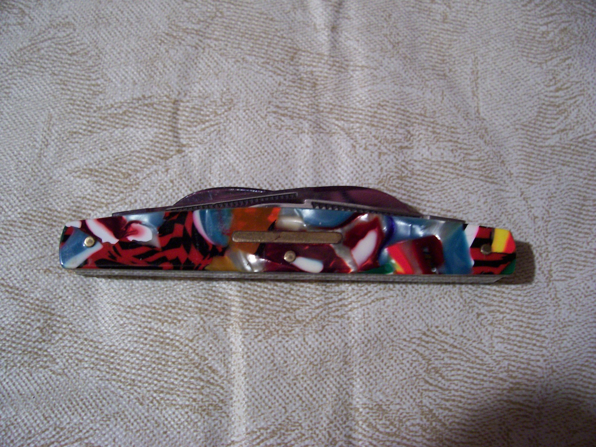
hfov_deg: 54.0
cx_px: 298
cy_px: 224
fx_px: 585
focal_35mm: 34
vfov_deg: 41.8
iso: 160
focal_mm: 5.6
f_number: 2.7
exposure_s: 1/11.1
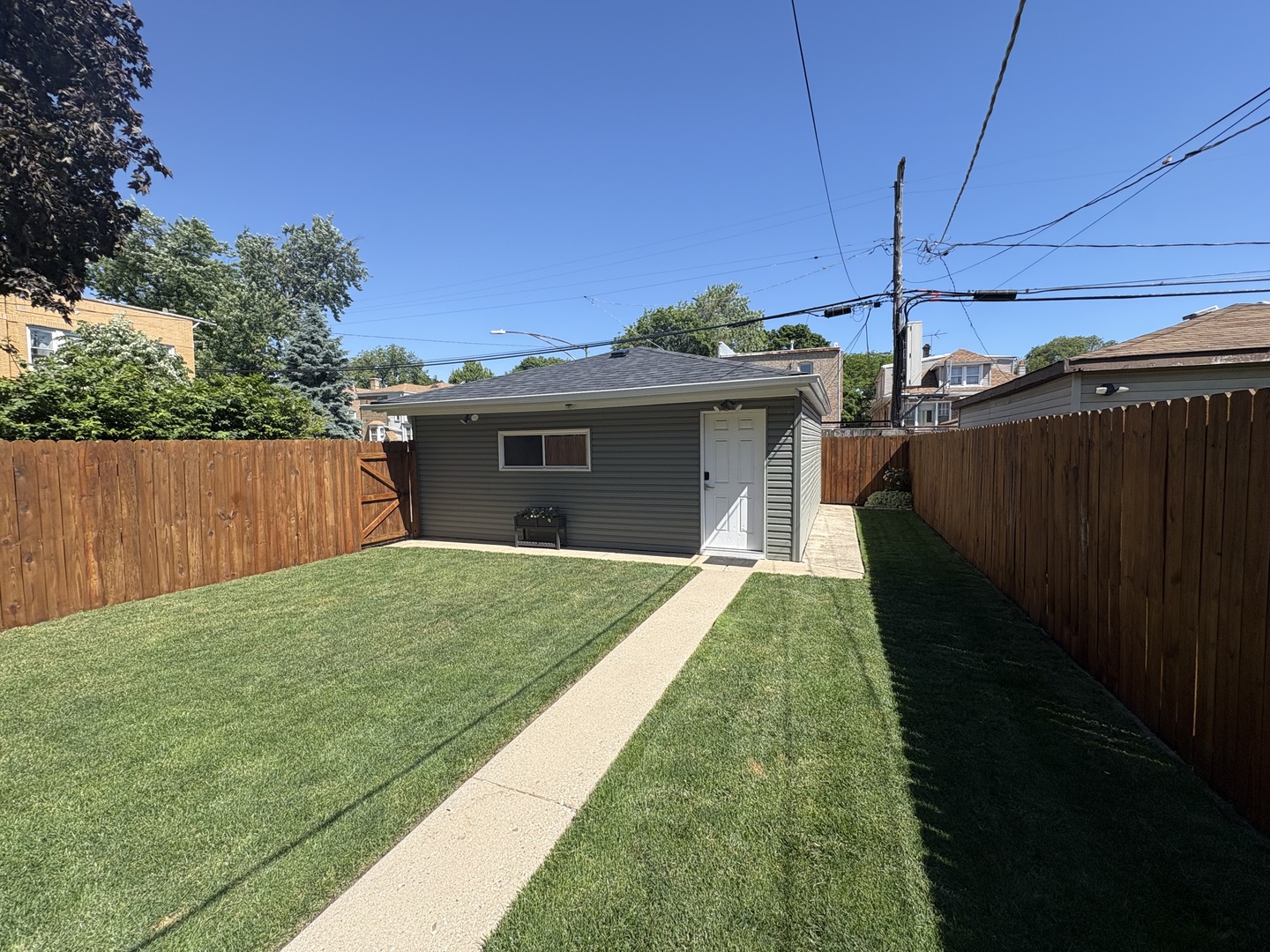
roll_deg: +0.6
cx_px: 635
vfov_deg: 85.7
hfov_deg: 102.1
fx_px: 514
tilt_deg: -1.7
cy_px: 476
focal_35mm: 14
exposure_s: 1/1299
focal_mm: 2.22
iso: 40
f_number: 2.2
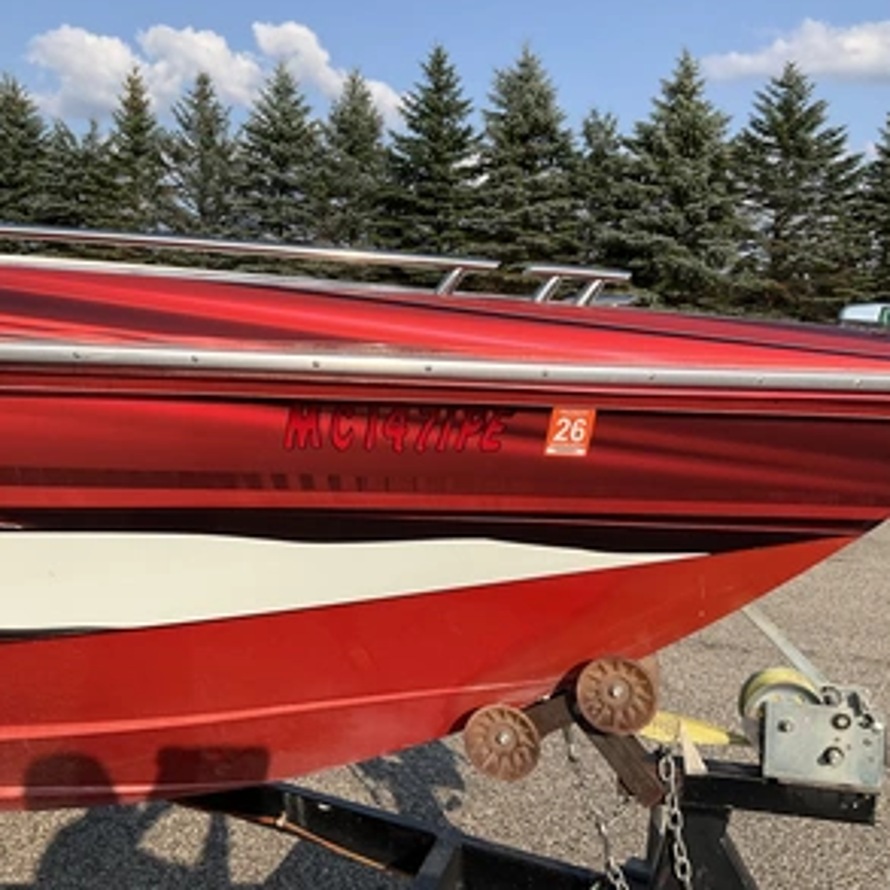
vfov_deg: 47.2
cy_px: 447
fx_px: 1018
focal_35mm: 35
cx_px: 377
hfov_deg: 47.1
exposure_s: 1/1490
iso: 25
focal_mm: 3
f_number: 1.8
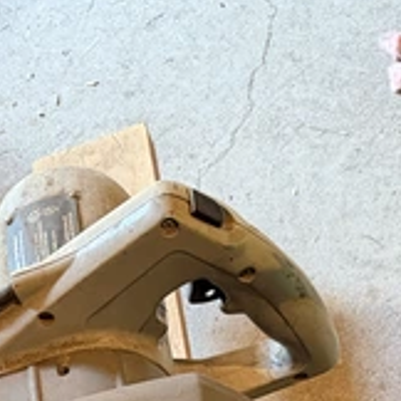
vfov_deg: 14.5
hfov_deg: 17.7
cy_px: 817
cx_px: 179
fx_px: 1284
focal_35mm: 98
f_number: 1.78
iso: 500
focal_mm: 6.76
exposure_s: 1/60
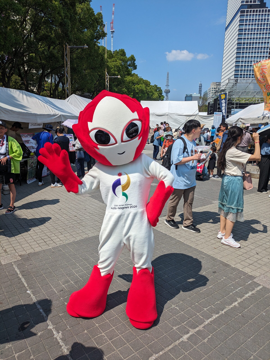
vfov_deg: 69.4
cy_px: 180
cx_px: 135
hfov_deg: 54.9
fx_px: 260
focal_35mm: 25
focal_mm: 5.43
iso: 46
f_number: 1.89
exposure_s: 1/3559
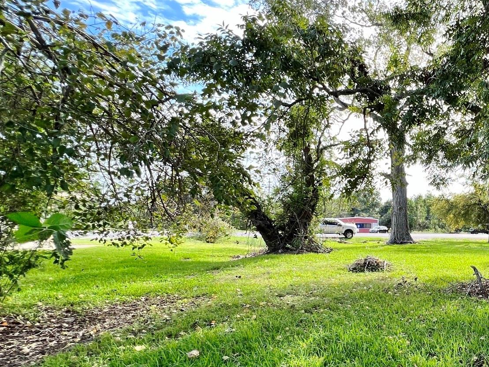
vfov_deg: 56.3
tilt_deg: +0.0
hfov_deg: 61.6
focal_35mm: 24
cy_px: 224
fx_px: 339
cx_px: 430
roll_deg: -1.1
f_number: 1.8
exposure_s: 1/292
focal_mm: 1.57
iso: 32
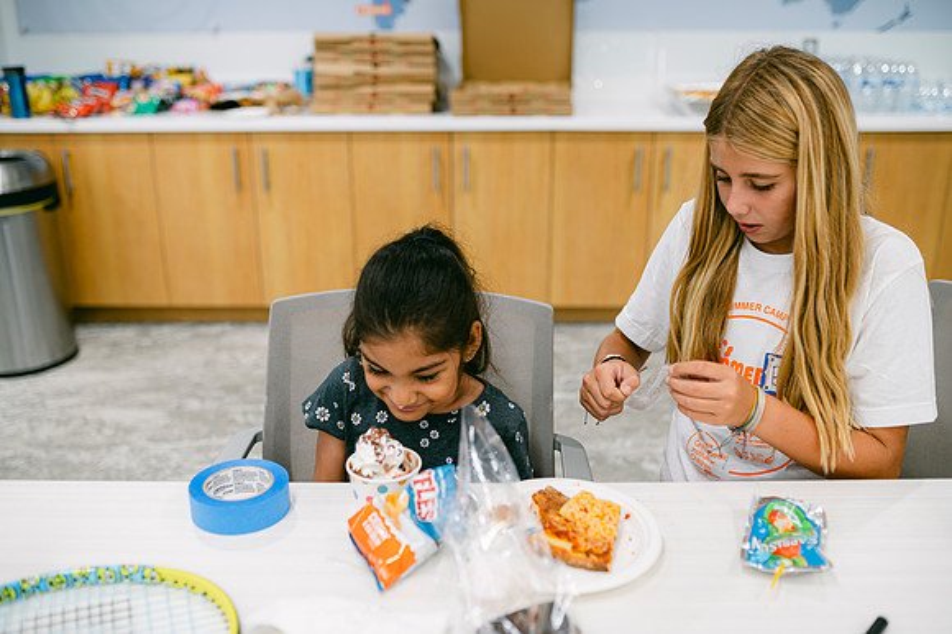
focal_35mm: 35
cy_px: 317
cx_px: 476
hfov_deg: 54.5
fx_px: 925
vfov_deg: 37.8
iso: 250
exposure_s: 1/125
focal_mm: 35
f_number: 2
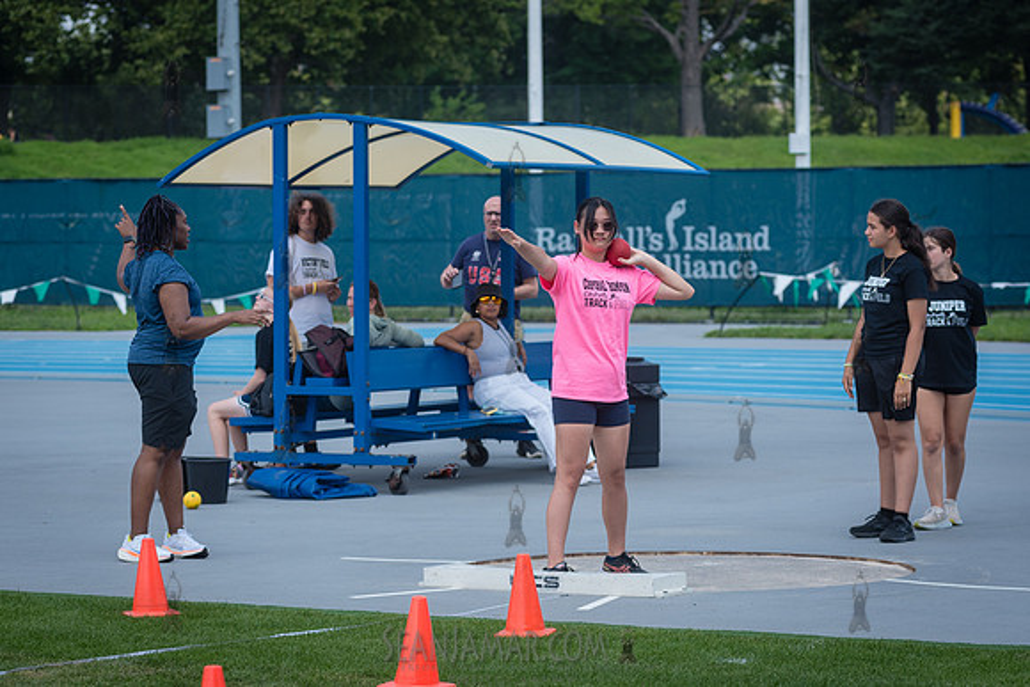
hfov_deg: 15.0
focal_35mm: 137
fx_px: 3919
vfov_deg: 10.0
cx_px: 564
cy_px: 362
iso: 250
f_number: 4.5
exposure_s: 1/1000
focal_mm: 120
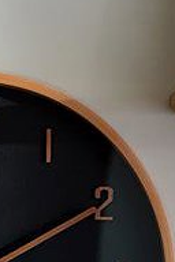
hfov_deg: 2.9
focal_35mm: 469
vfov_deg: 4.4
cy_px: 325
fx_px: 3420
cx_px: 3
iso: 200
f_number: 9
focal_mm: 150
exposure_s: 1/125
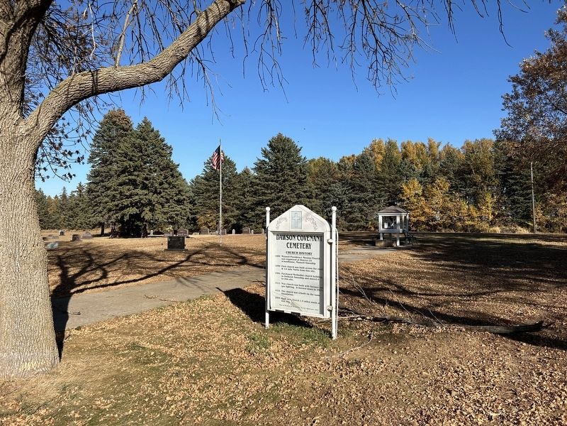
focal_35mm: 26
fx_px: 426
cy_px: 213
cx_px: 284
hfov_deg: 67.3
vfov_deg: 53.1
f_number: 1.5
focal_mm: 5.7
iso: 50
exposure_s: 1/4444
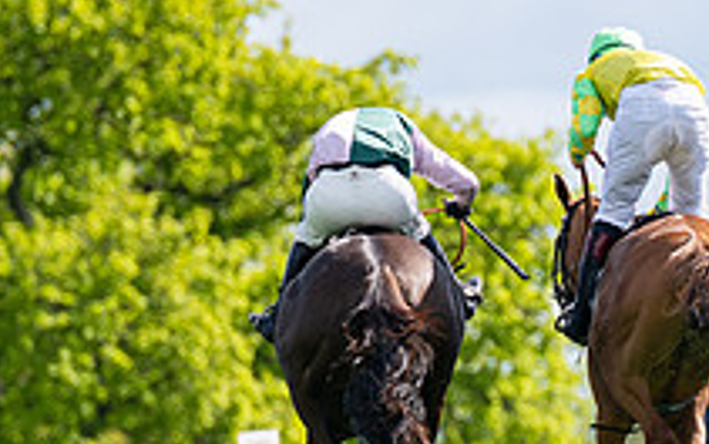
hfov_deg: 2.0
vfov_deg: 1.3
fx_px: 19888
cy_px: 350
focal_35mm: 1029
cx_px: 717
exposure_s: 1/1600
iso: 200
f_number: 4
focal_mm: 280
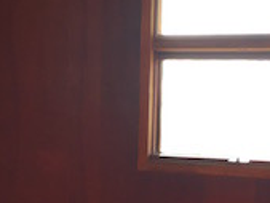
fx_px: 859
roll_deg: -1.0
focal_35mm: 110
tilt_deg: -5.0
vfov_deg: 13.4
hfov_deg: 17.3
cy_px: 144
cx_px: -27
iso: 32
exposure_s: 1/60
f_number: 2.2
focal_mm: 4.15
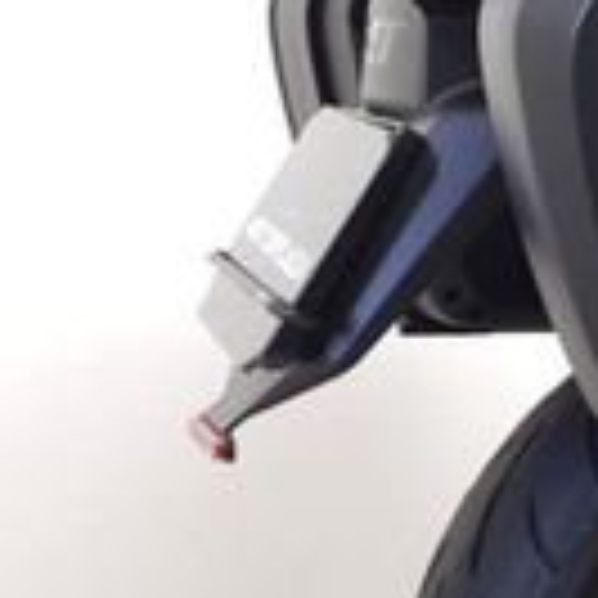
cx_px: 1147
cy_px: 171
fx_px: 1915
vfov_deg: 17.7
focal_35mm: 98
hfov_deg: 14.9
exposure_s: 1/33
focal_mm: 5.4
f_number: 1.8
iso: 125
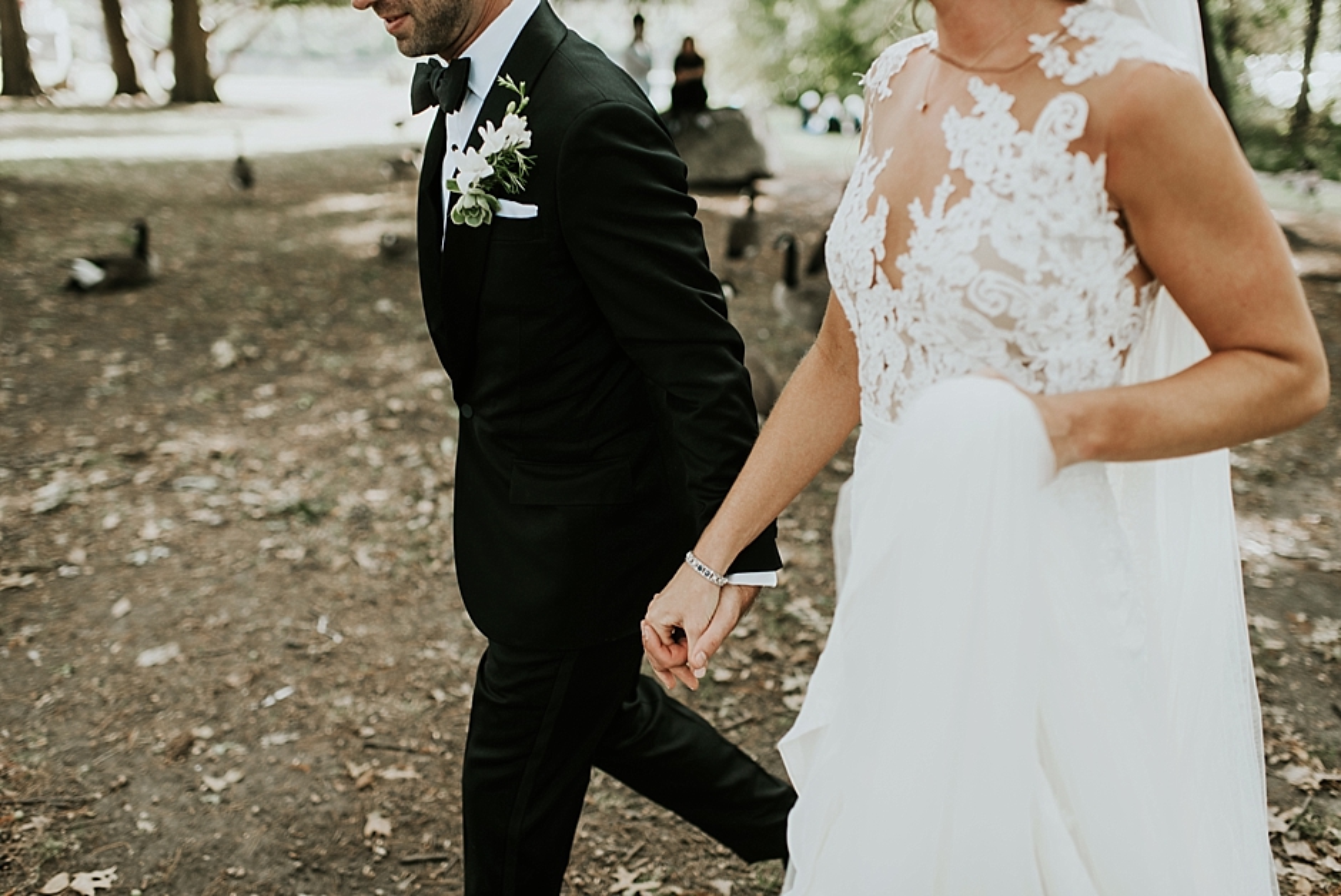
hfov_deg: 54.4
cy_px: 448
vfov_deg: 37.9
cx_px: 670
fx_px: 1305
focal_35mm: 35
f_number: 2.2
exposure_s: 1/800
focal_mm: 35
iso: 320
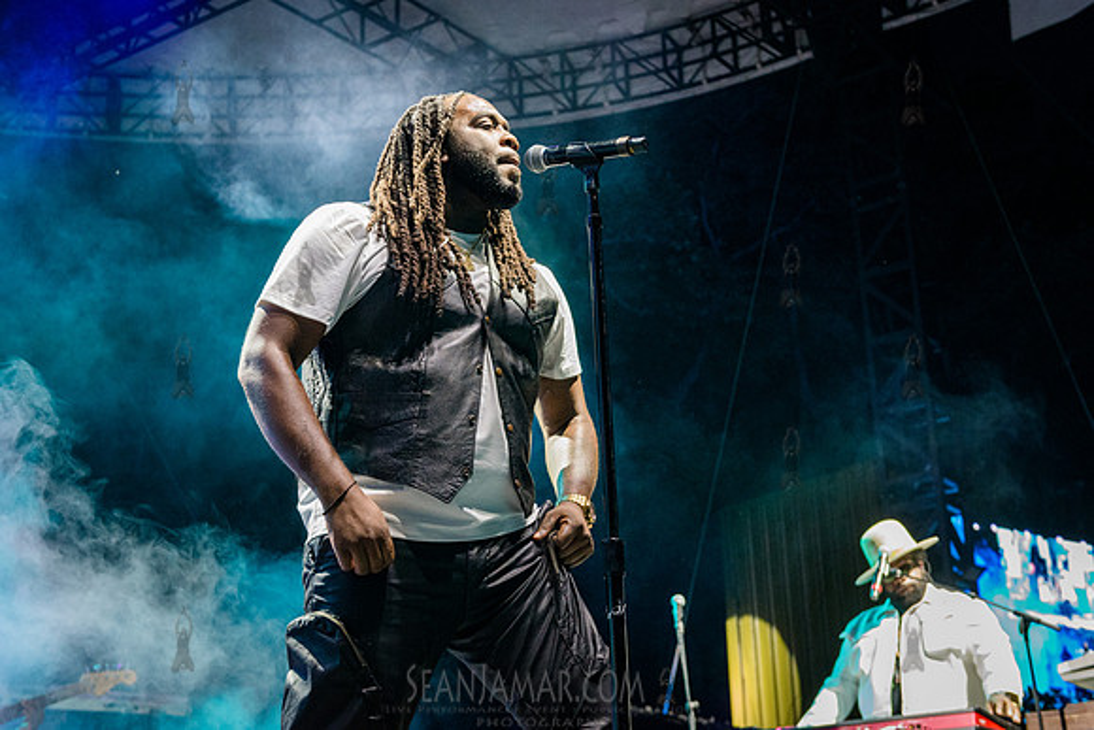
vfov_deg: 23.4
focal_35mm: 58
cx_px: 537
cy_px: 290
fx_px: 1762
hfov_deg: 34.5
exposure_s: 1/320
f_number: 4
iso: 3200
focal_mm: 48
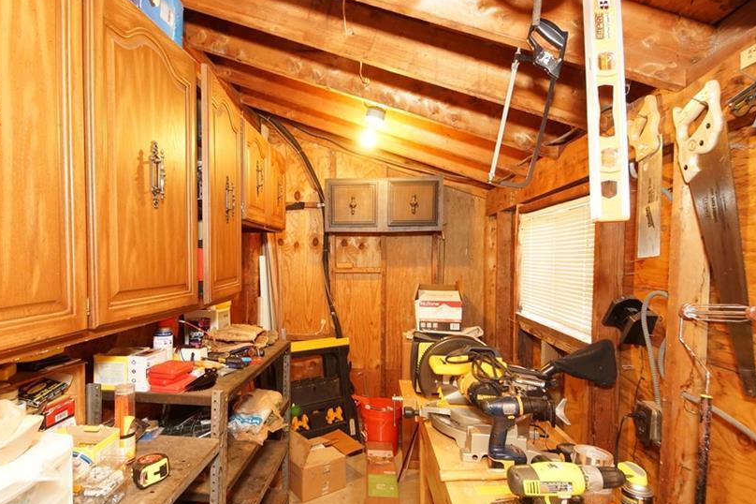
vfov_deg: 64.3
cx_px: 331
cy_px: 280
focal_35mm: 19
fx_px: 399
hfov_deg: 86.5
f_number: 5.6
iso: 800
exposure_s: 1/5
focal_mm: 10
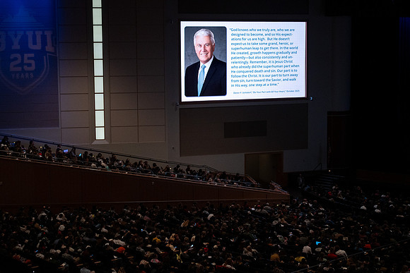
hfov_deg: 28.8
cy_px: 136
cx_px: 205
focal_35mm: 70
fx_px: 797
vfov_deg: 19.5
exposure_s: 1/250
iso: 1600
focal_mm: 70
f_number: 2.8
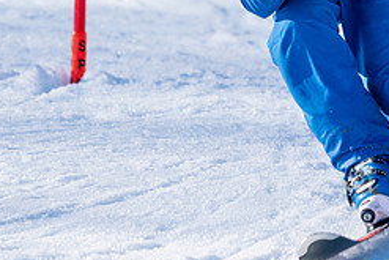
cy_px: -73
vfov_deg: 0.8
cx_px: 308
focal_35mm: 1737
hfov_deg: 1.2
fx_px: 18779
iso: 640
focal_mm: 560
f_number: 8
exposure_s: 1/3200
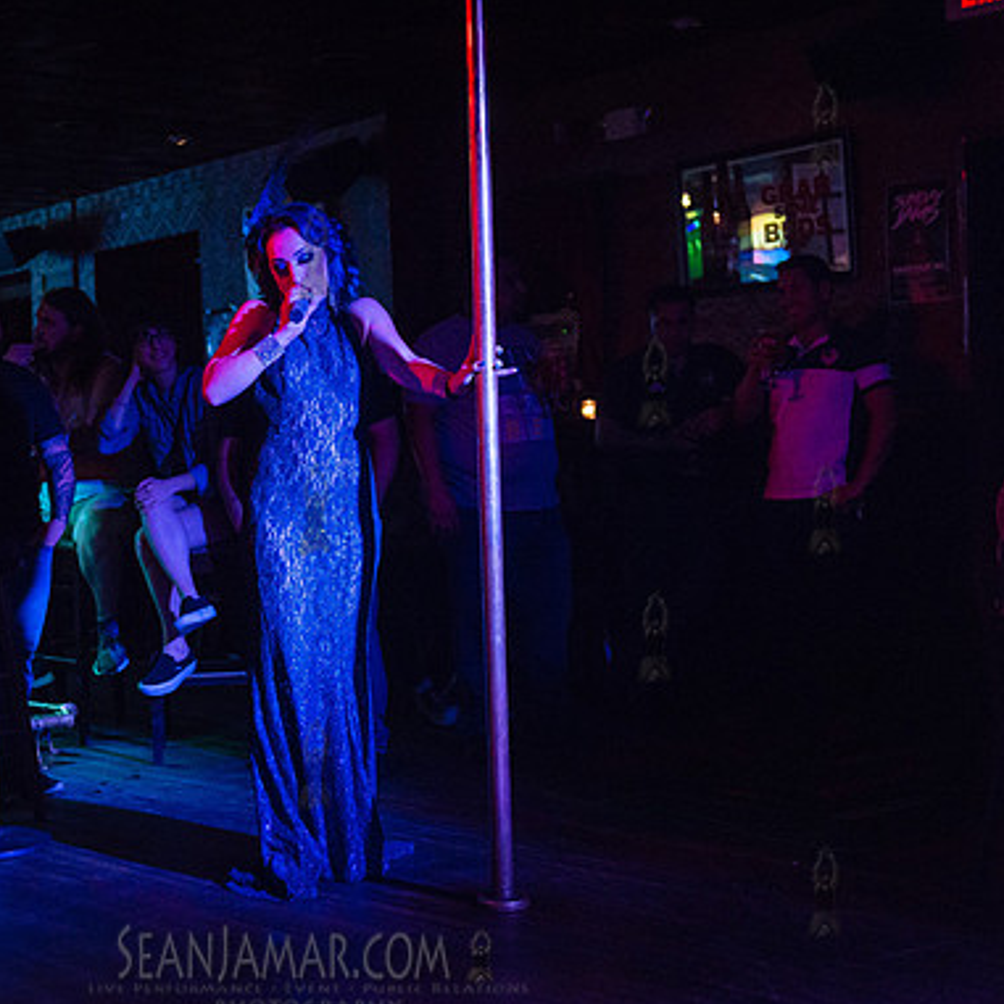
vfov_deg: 30.0
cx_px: 314
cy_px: 507
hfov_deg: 29.8
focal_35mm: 57
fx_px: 1870
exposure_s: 1/250
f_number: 2.8
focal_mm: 44
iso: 4000
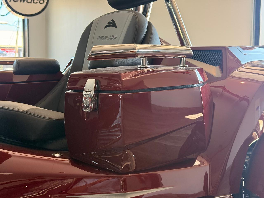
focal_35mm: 48
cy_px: 99
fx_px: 366
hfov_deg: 39.7
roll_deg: -0.4
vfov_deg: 30.3
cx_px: 132
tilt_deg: -3.8
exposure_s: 1/120
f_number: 1.78
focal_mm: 6.76
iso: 100
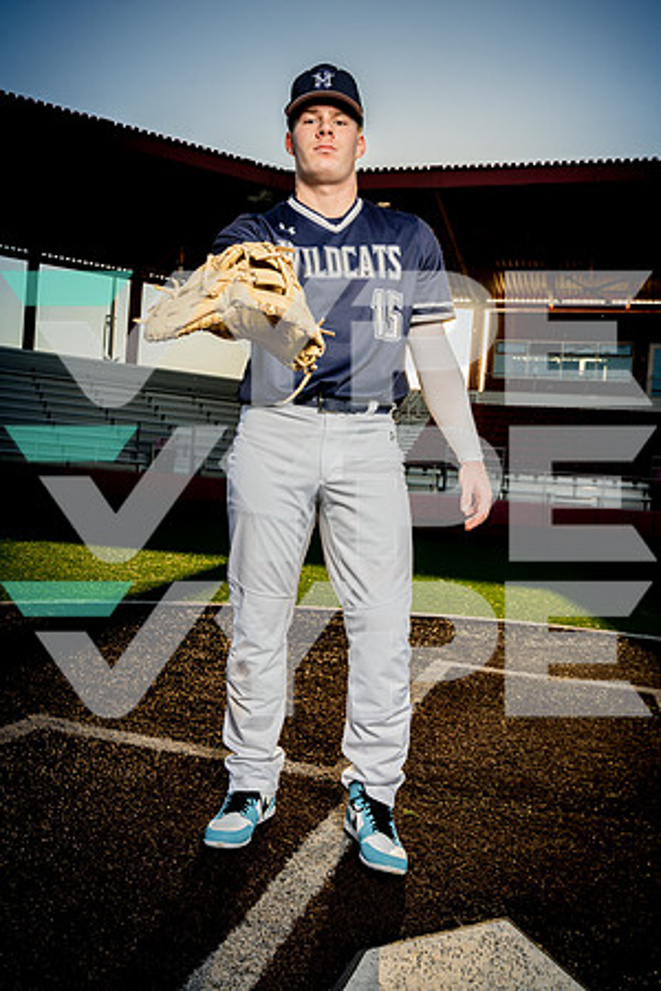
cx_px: 330
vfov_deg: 61.9
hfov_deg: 43.6
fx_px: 826
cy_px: 496
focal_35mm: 30
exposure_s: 1/250
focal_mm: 30
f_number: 8
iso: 125
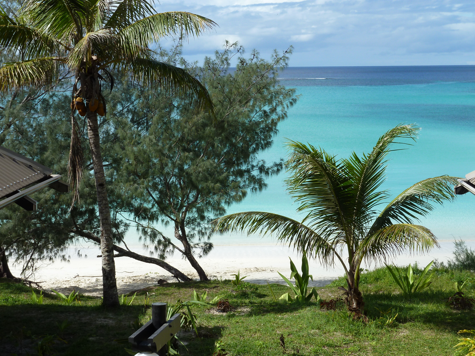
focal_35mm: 78
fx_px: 1070
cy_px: 178
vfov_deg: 18.9
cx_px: 238
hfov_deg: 25.0
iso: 80
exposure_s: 1/400
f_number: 5
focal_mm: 12.8
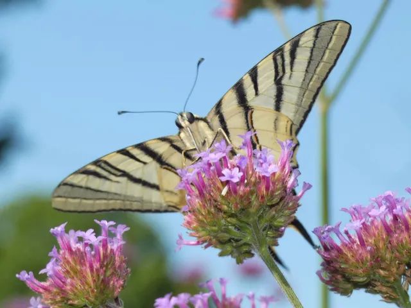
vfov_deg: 7.9
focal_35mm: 189
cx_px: 206
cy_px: 154
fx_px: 2244
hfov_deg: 10.5
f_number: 5.5
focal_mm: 33.9
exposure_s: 1/125
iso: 80
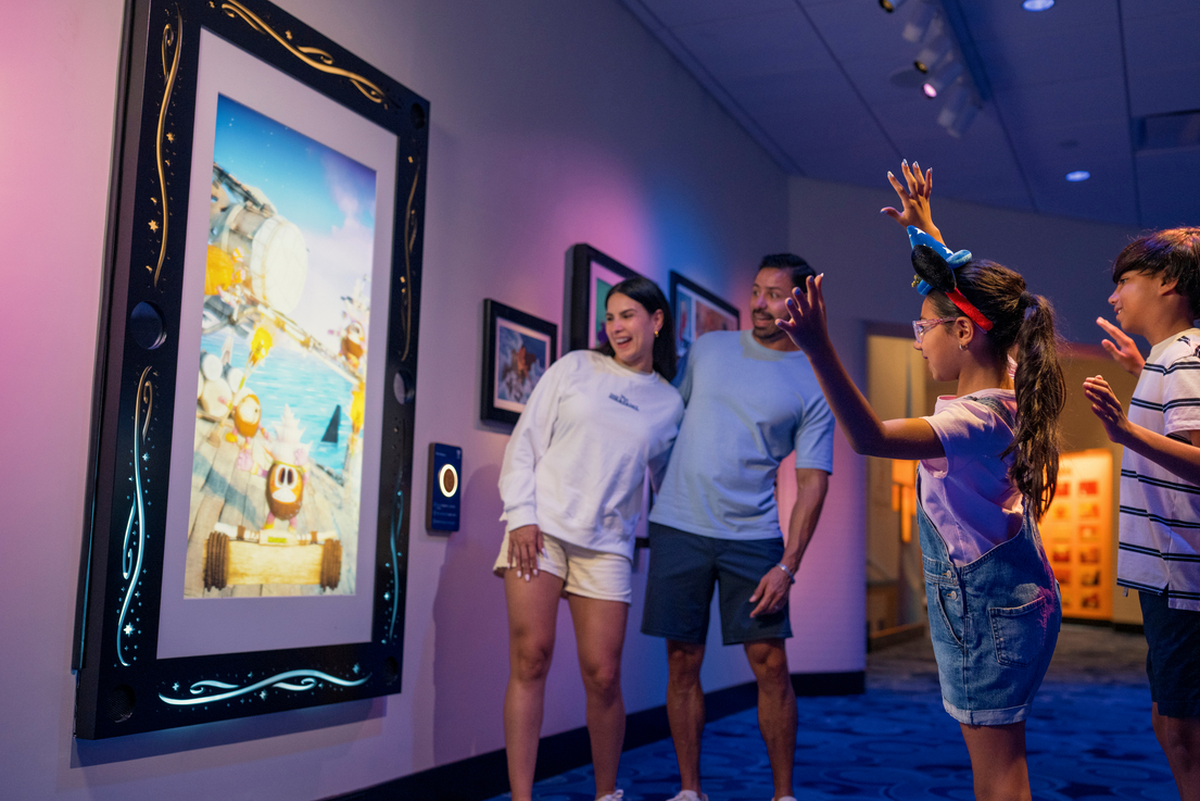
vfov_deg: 35.1
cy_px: 422
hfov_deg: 50.7
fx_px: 1267
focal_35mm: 38
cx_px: 611
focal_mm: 35
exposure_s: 1/320
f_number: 2.2
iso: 1000
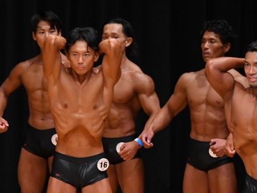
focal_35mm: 545
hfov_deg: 3.6
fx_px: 4048
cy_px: 178
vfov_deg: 2.7
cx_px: 117
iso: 4000
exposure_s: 1/400
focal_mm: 180
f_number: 5.6
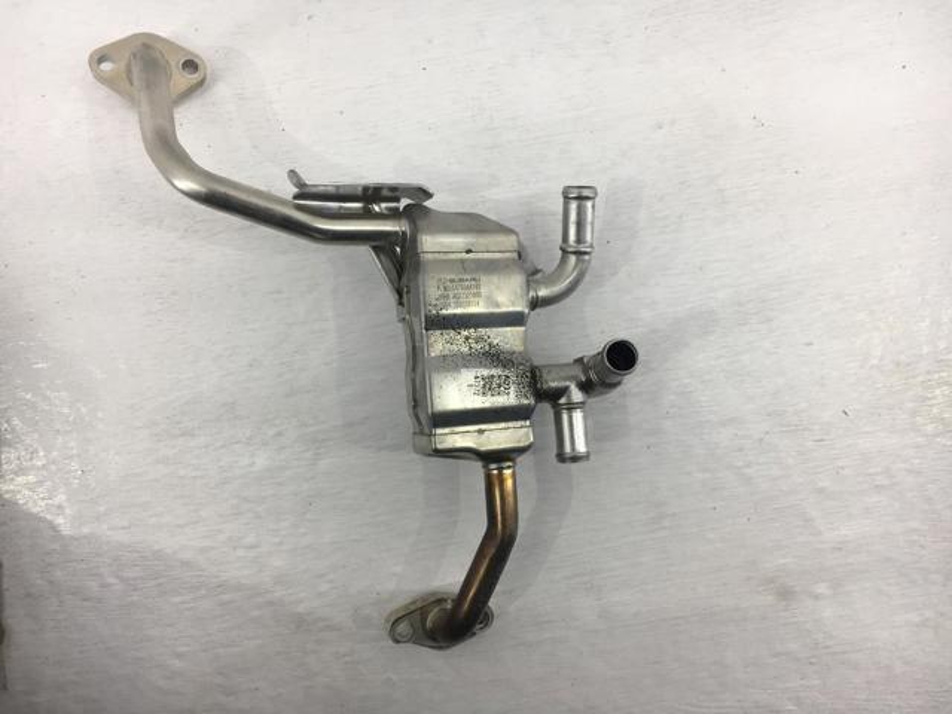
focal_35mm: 29
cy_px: 357
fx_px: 798
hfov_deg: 61.7
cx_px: 476
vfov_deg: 48.2
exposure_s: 1/100
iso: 40
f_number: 2.2
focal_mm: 4.15
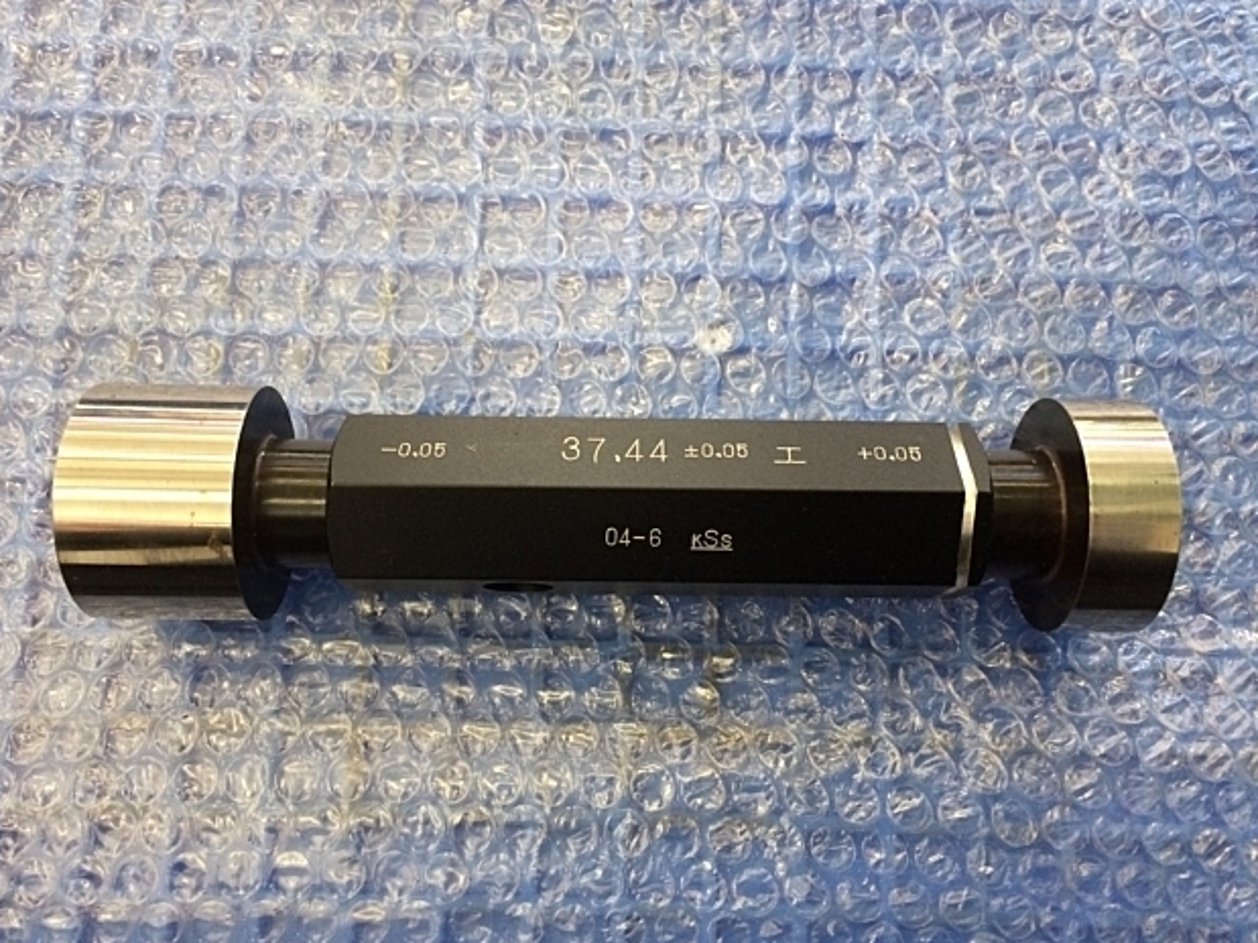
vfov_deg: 46.8
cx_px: 618
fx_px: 1090
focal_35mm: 30
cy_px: 480
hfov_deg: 60.0
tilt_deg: -78.0
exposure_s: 1/30
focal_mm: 4.15
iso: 64
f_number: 2.2
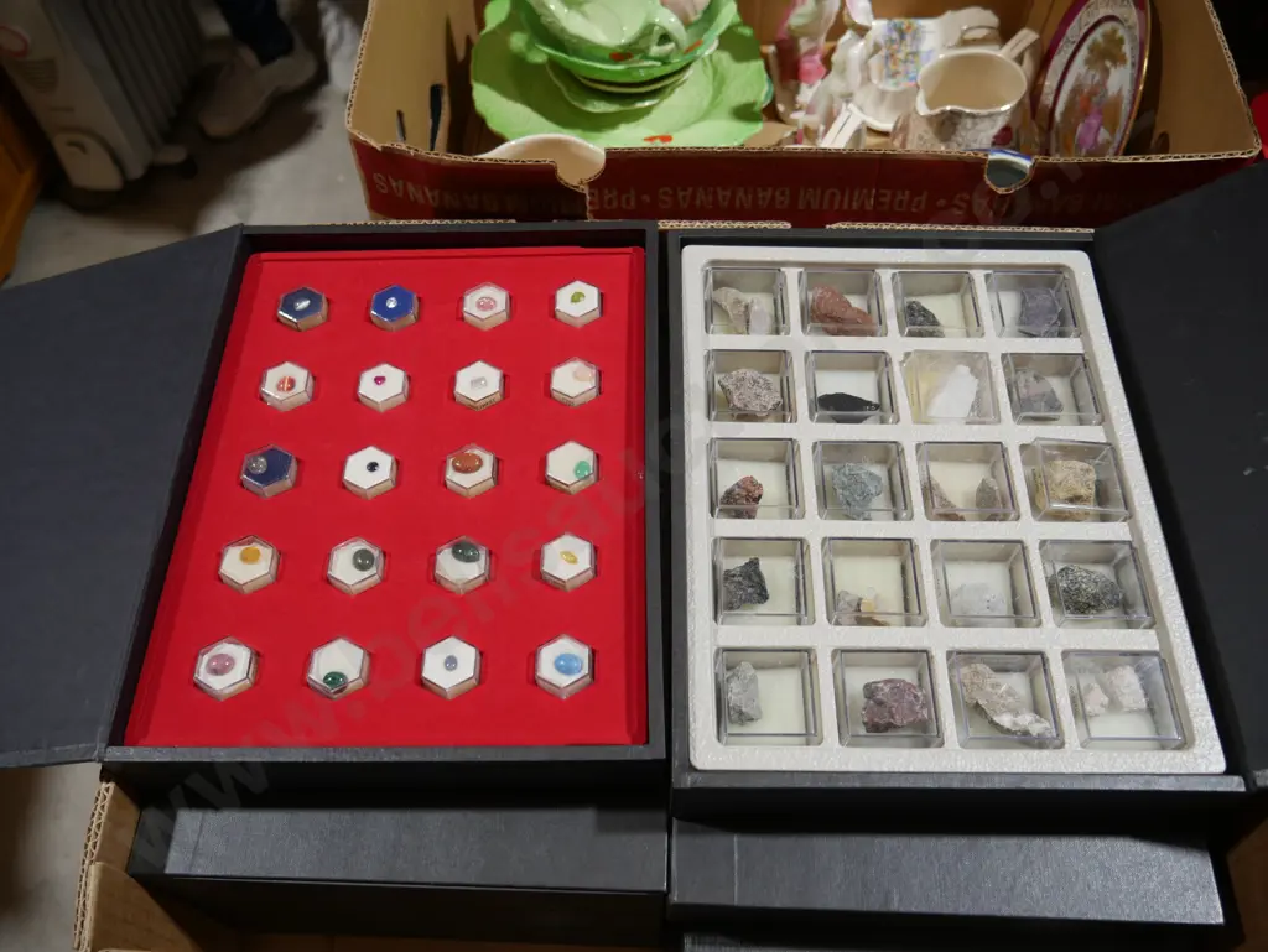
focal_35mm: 28
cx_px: 634
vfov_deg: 49.8
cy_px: 476
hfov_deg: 63.4
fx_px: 1026
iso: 200
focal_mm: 14
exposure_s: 1/80
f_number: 3.5
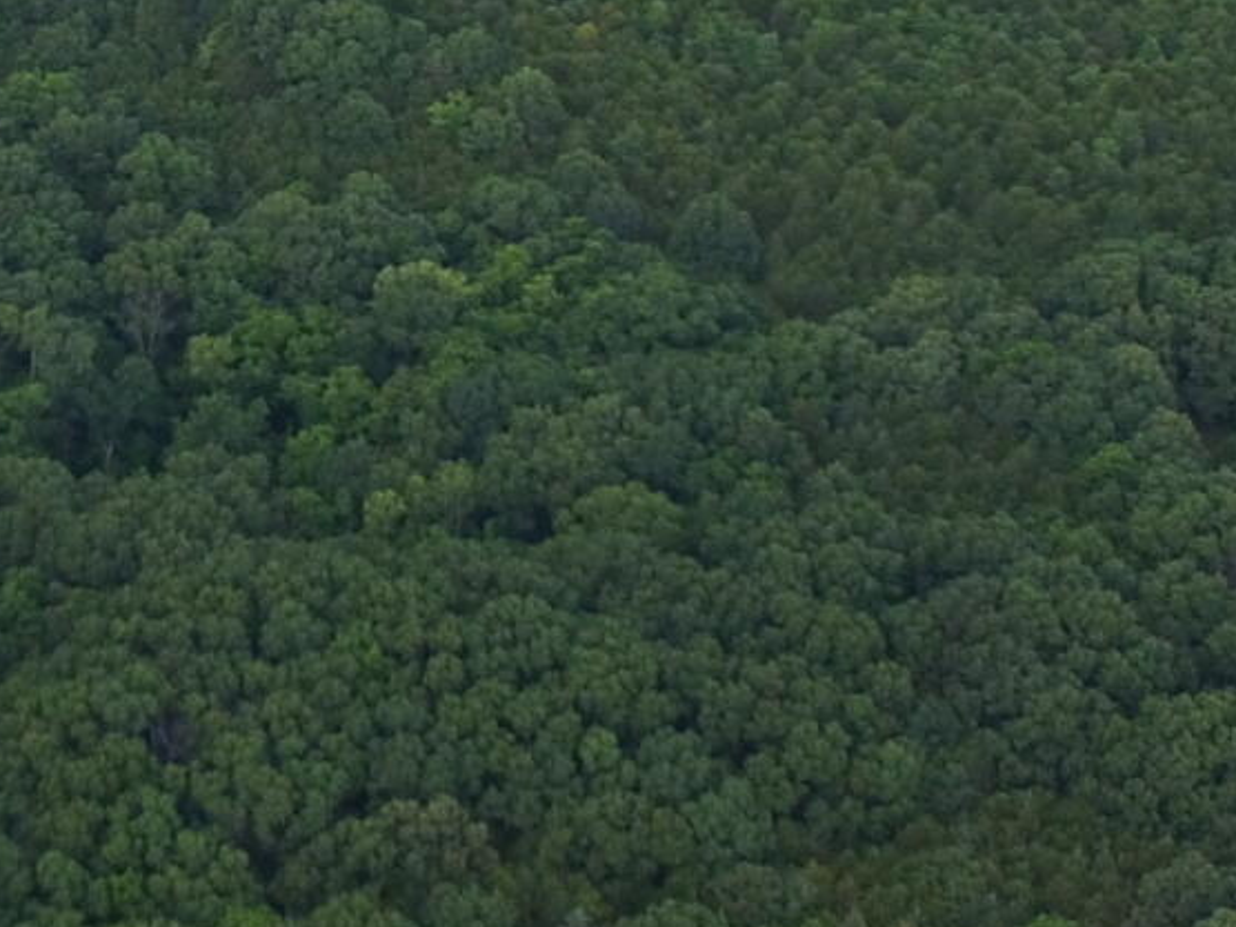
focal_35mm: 108
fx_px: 3856
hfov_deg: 18.0
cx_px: 205
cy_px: 60
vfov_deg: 13.6
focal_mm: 3.61
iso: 100
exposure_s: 1/175
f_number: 2.8
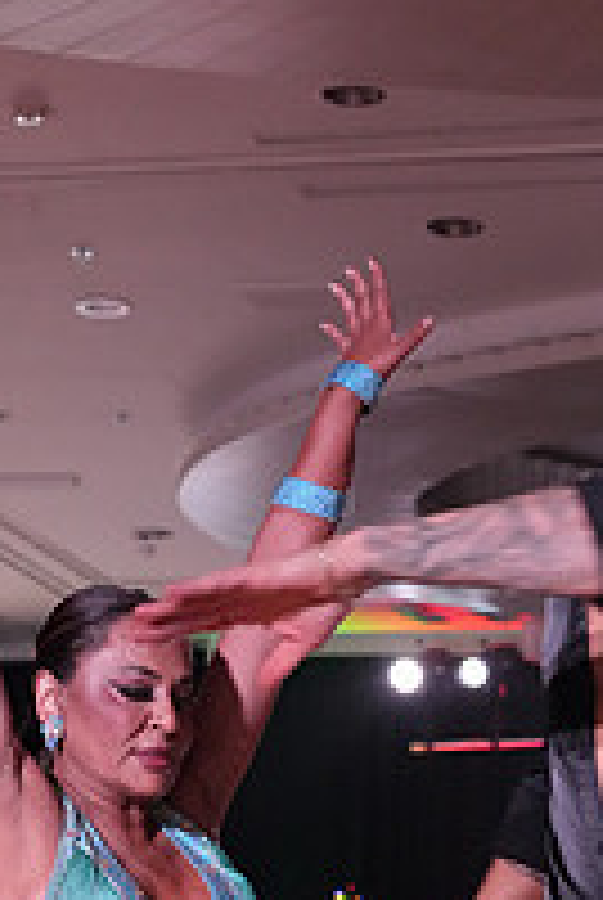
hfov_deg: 8.3
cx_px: 398
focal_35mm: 165
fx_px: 4131
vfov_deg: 12.1
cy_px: 1120
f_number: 5
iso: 5000
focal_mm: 57
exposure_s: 1/320
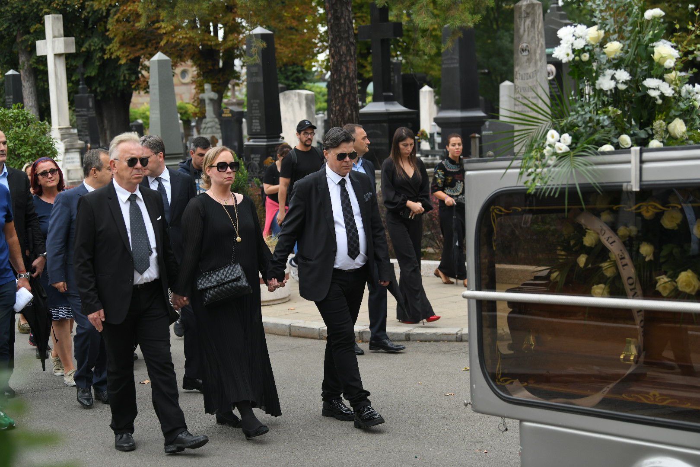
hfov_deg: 28.1
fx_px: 1400
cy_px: 234
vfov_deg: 18.9
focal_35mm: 72
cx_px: 350
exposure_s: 1/800
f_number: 4
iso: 500
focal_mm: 72
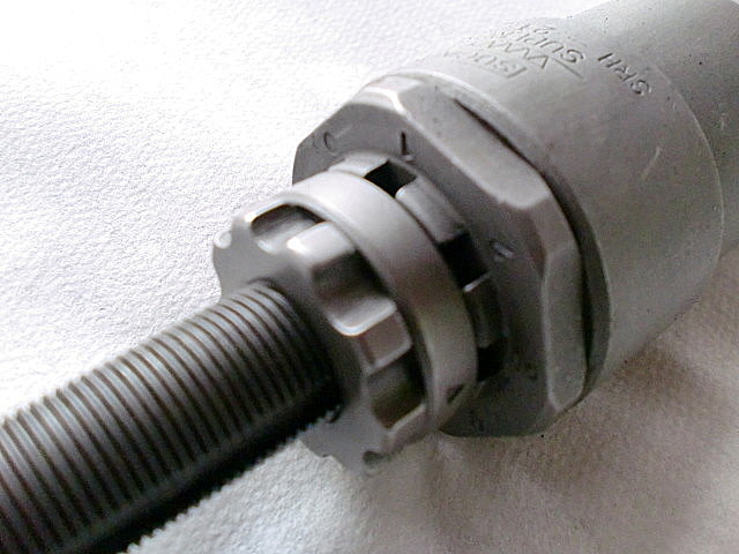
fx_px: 747
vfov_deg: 40.7
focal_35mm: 35
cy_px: 277
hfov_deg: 52.6
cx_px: 370
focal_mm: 6.3
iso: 640
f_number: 3.1
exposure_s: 1/60
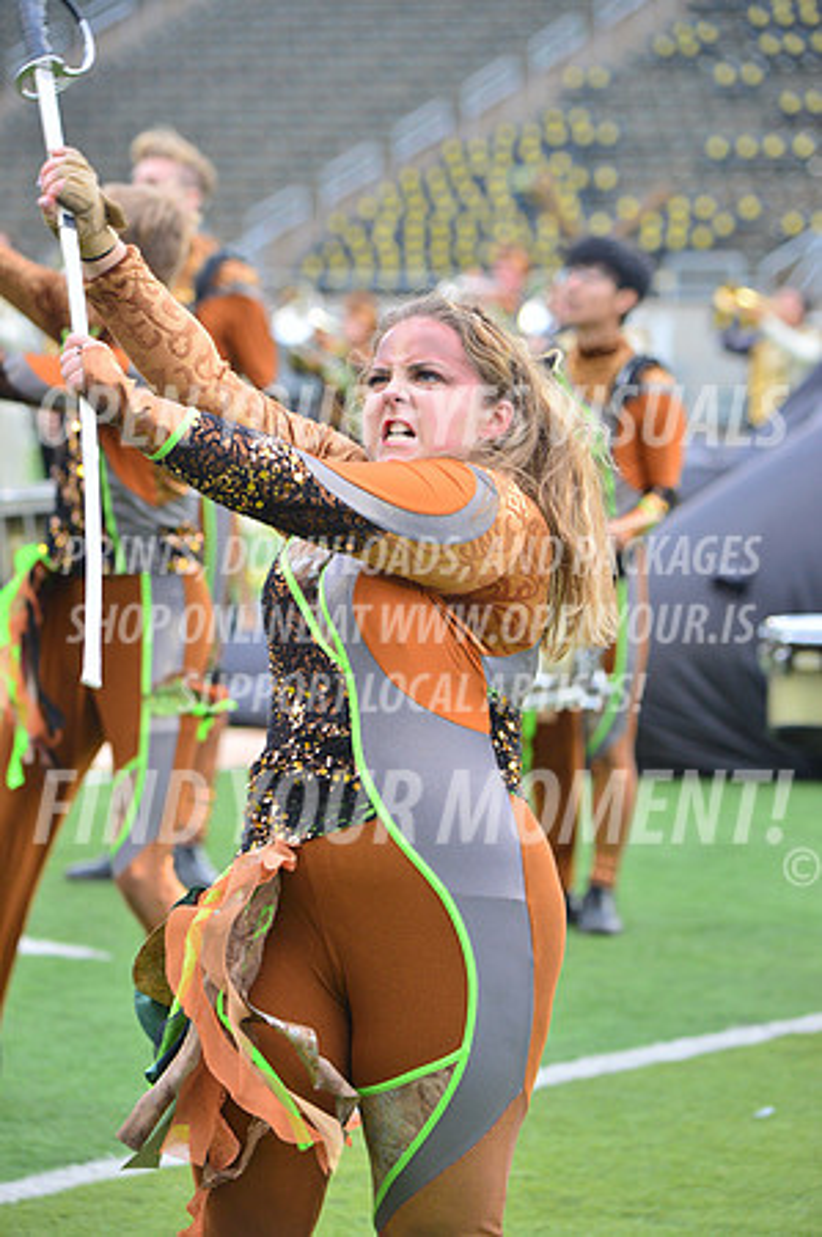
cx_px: 411
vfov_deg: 13.3
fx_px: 5321
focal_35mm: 155
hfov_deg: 8.8
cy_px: 618
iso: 640
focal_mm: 155
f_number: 5.6
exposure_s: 1/320
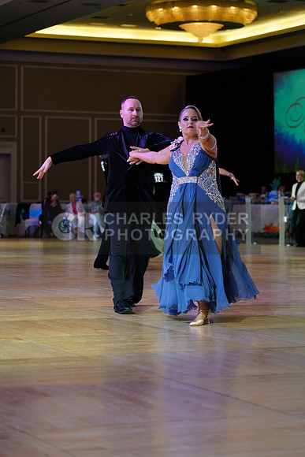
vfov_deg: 19.5
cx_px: 152
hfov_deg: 13.0
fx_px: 1333
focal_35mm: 105
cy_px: 228
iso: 2000
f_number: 4
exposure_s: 1/400
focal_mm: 105
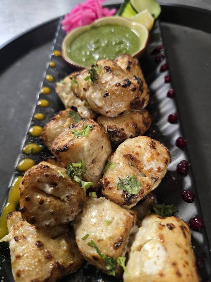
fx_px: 187
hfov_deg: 58.9
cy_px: 141
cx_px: 106
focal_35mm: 23
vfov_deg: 73.9
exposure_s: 1/60
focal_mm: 6.3
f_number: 1.7
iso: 640
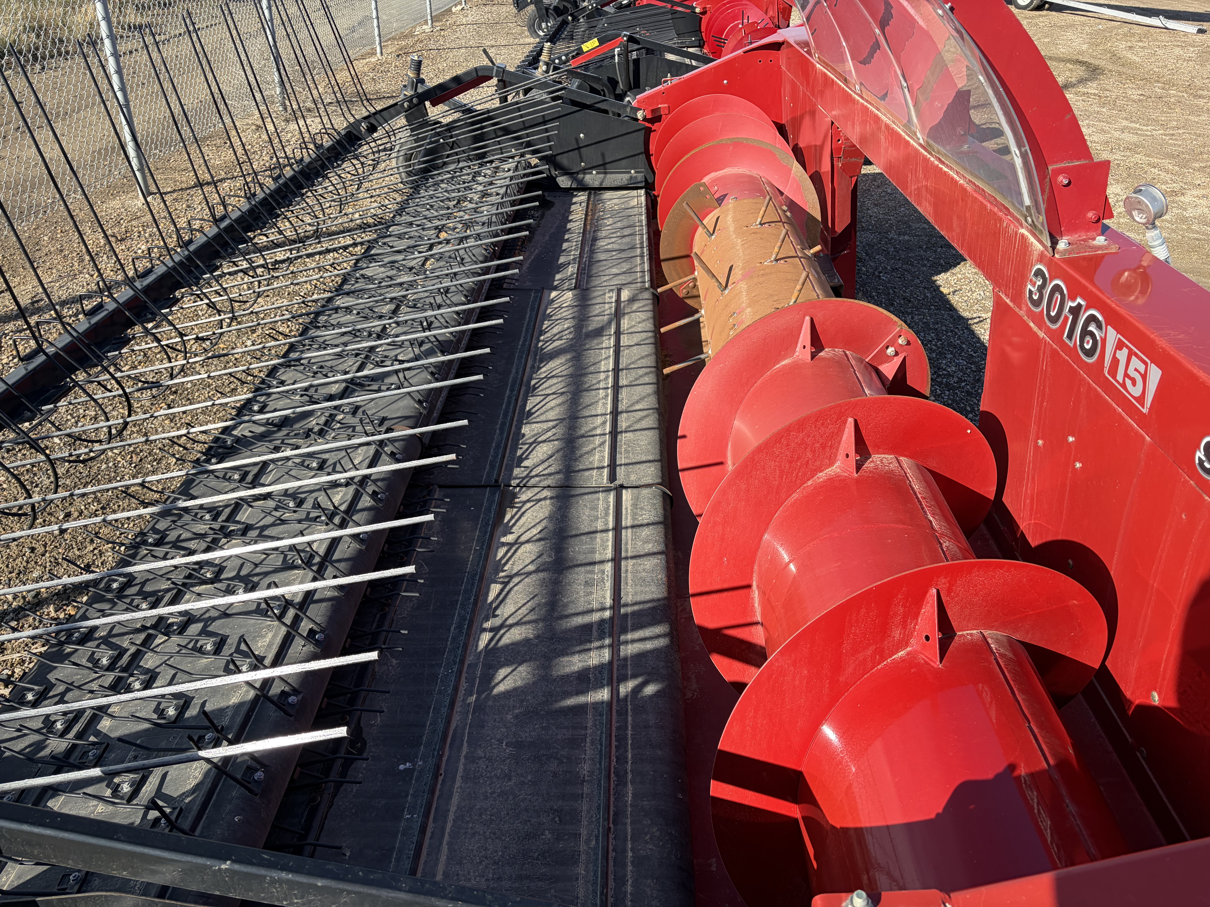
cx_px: 605
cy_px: 454
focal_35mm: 26
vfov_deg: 53.1
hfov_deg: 67.3
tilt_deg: -30.3
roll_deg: -3.0
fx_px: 909
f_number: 1.6
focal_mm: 5.96
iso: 50
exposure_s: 1/1706
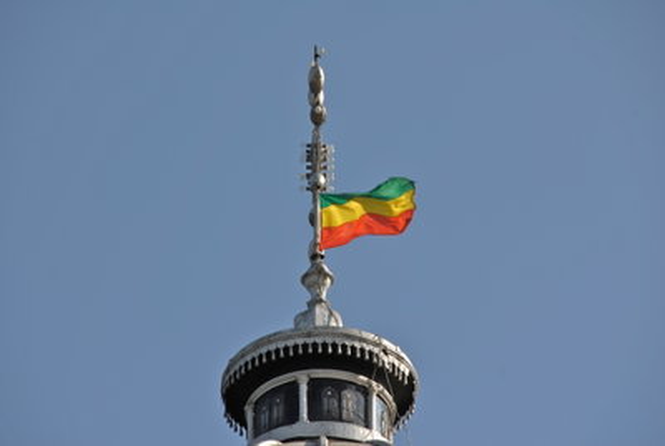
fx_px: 4717
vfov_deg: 5.4
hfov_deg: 8.1
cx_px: 332
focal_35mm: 255
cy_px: 223
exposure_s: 1/250
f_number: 8
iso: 100
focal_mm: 170
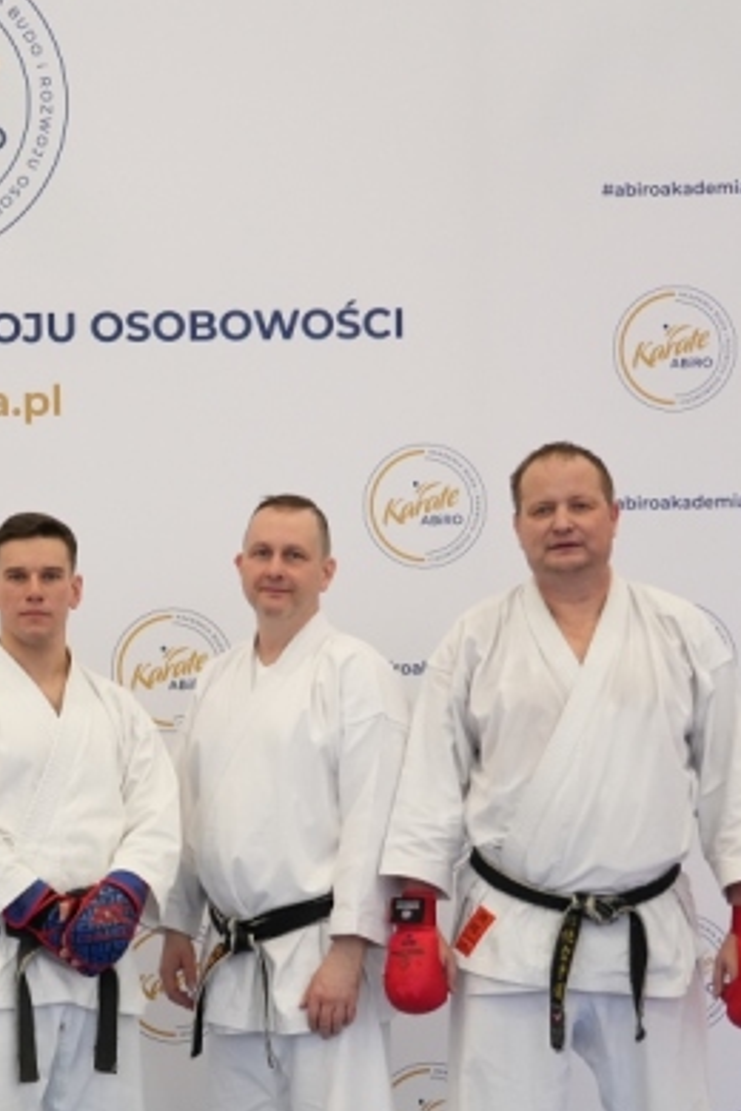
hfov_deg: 16.3
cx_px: -9
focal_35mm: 82
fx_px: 2532
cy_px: 742
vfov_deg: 24.6
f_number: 4
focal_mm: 40
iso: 3200
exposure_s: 1/800
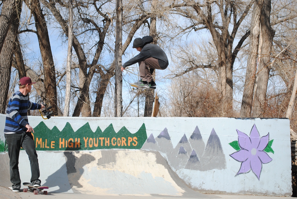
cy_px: 100
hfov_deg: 30.5
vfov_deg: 20.7
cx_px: 148
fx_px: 545
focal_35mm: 66
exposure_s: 1/1000
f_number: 5.3
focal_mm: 44
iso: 200
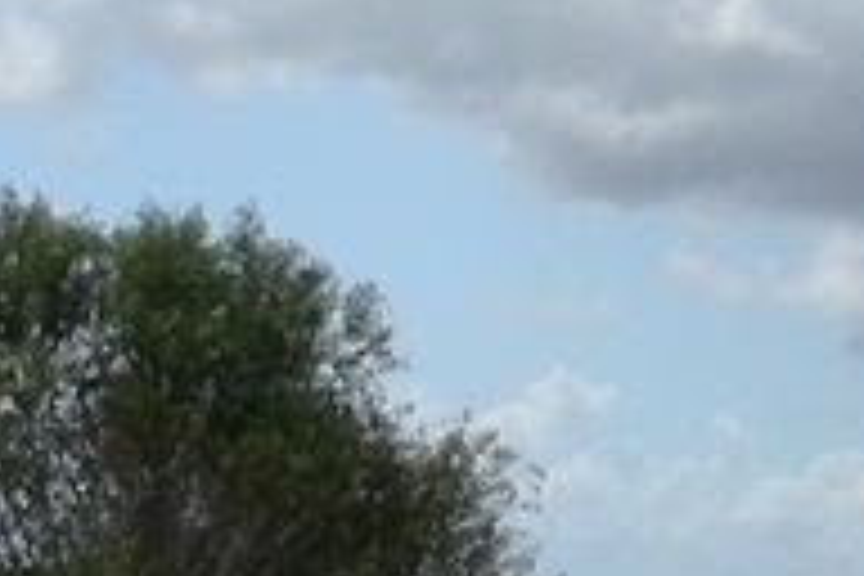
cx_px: 860
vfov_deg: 6.5
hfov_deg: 9.7
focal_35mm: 211
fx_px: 5064
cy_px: 22
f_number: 5.6
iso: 50
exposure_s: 1/520
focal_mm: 6.3
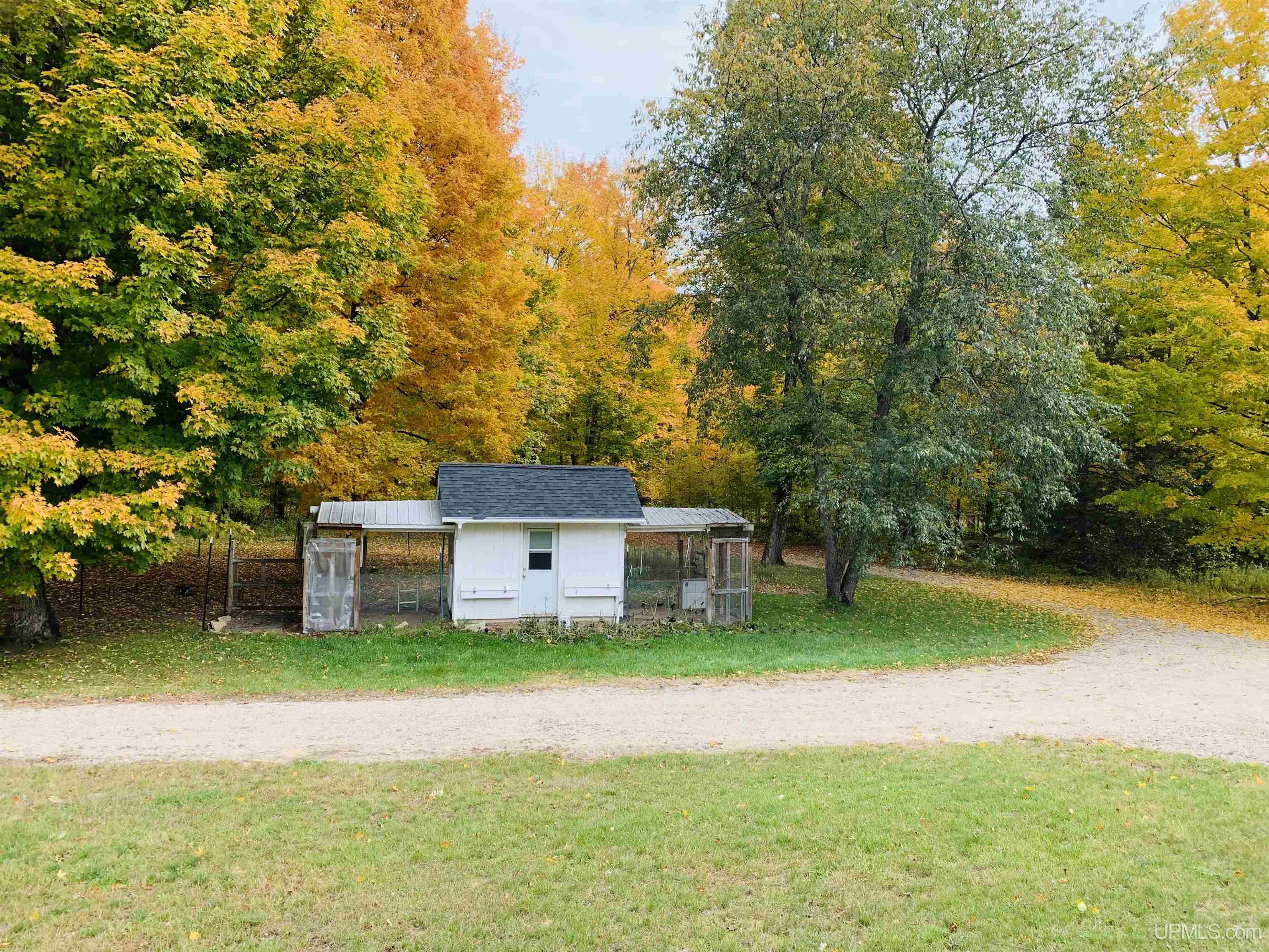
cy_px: 476
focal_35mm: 26
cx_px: 634
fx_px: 953
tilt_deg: -0.4
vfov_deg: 53.1
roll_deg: -0.7
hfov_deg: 67.3
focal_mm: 4.25
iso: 25
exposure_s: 1/490
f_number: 1.8
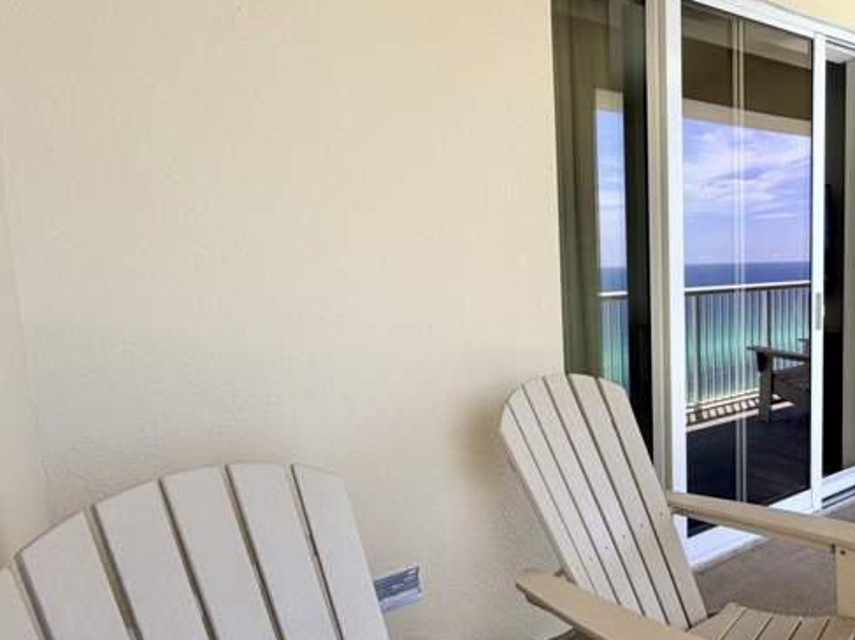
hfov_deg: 72.1
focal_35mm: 23
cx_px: 558
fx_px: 568
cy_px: 317
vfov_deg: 58.9
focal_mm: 2.22
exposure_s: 1/250
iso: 40
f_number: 2.2
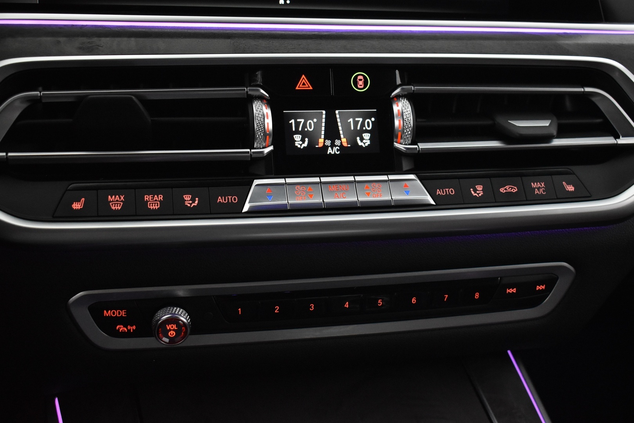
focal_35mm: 48
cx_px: 317
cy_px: 212
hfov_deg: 41.1
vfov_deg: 28.1
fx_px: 845
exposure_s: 1/40
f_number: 4.5
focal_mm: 32
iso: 3200
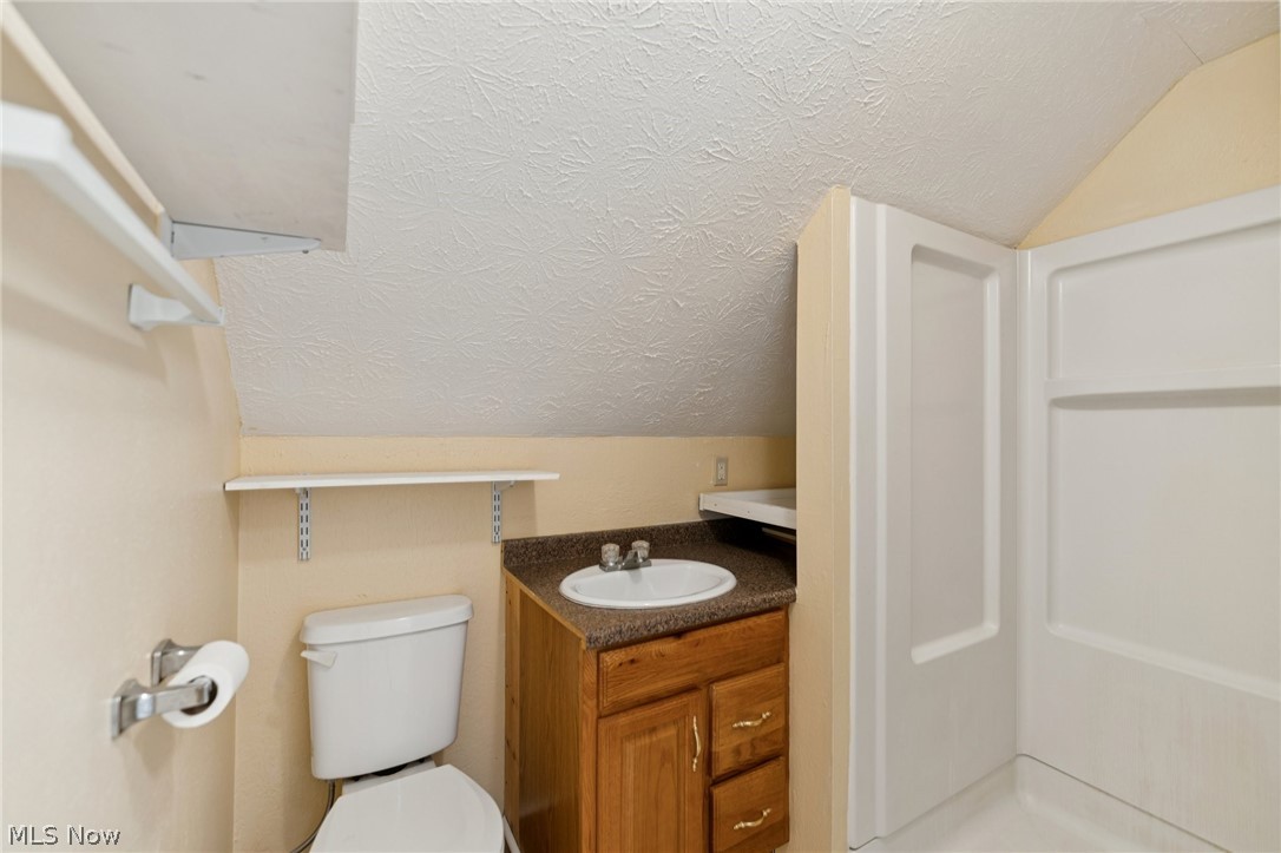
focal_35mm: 14
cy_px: 426
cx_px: 640
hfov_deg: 104.3
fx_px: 498
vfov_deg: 81.2
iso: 200
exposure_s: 1/25
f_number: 2.8
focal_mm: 14
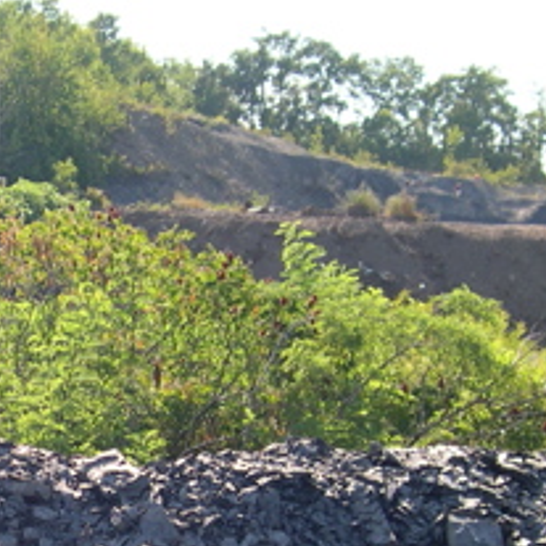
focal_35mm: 104
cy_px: 464
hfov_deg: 16.2
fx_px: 1856
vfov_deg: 16.6
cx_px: -58
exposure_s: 1/417
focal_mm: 8
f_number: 2.8
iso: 100
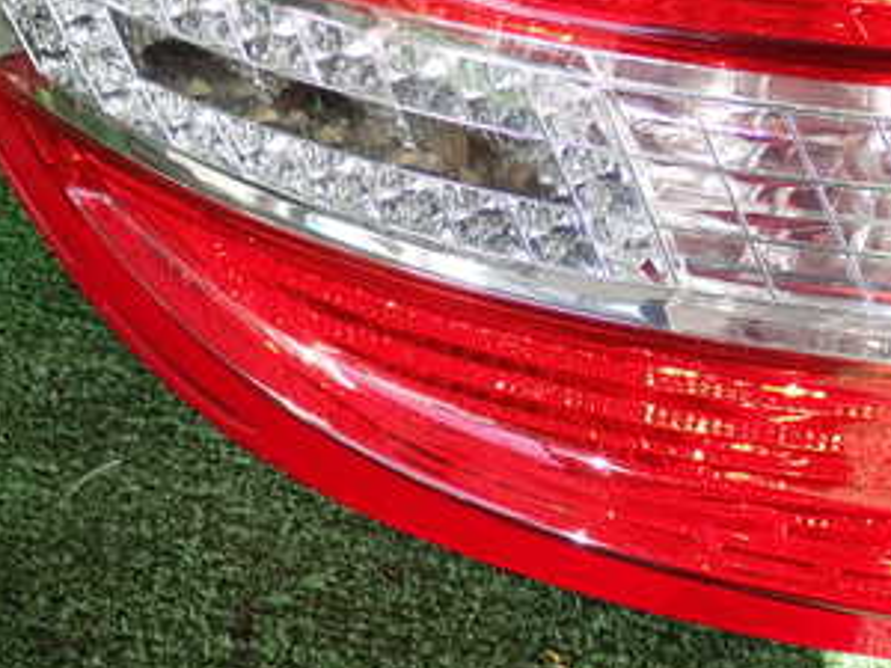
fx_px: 2111
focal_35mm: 82
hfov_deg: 23.8
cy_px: 95
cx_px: 546
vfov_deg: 17.8
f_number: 2.8
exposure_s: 1/125
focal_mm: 7.31
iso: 100
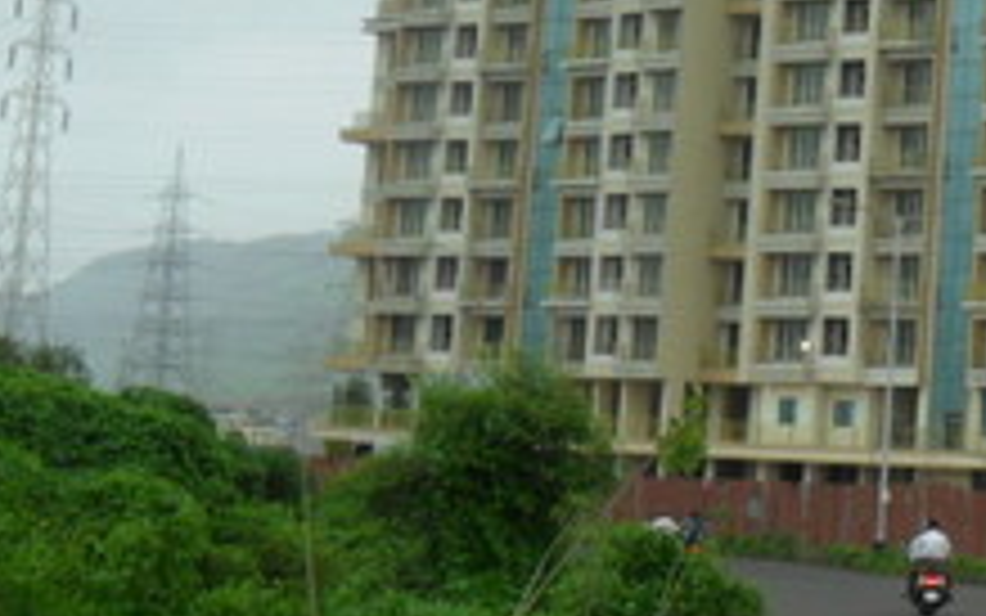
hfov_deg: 14.6
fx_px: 3655
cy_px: -346
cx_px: 1333
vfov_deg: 9.3
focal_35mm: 136
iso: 100
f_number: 4.5
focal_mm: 7.8
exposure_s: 1/500
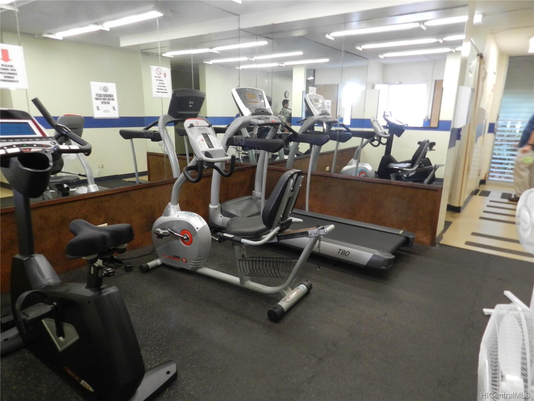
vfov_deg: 58.9
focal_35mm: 23
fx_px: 355
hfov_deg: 73.9
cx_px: 267
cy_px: 200
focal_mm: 4
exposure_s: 1/10
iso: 400
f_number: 3.4
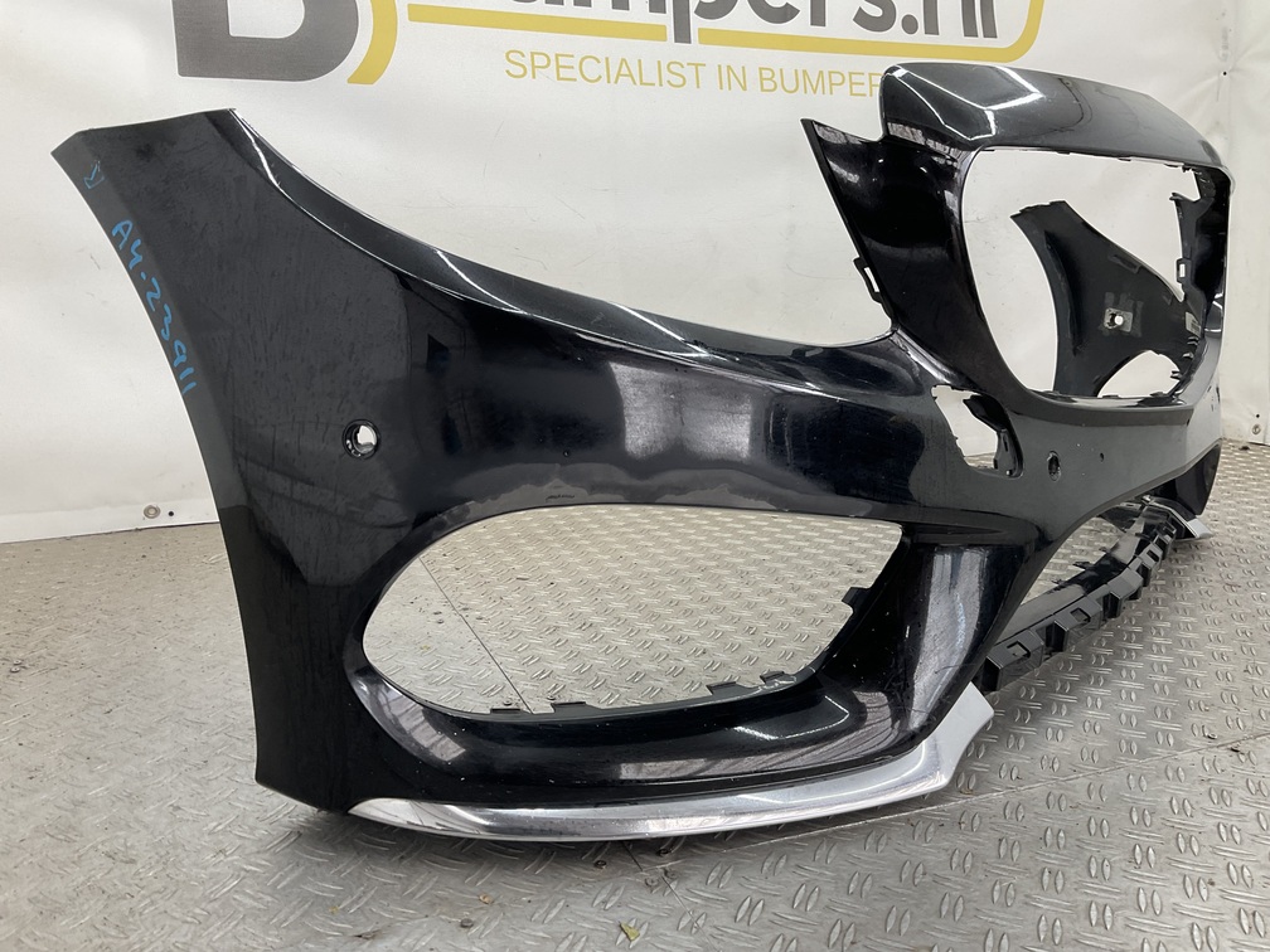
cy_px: 476
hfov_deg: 61.7
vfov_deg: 48.2
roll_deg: -2.0
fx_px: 1064
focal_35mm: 29
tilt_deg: -12.7
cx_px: 635
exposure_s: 1/120
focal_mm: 3
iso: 32
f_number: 1.8
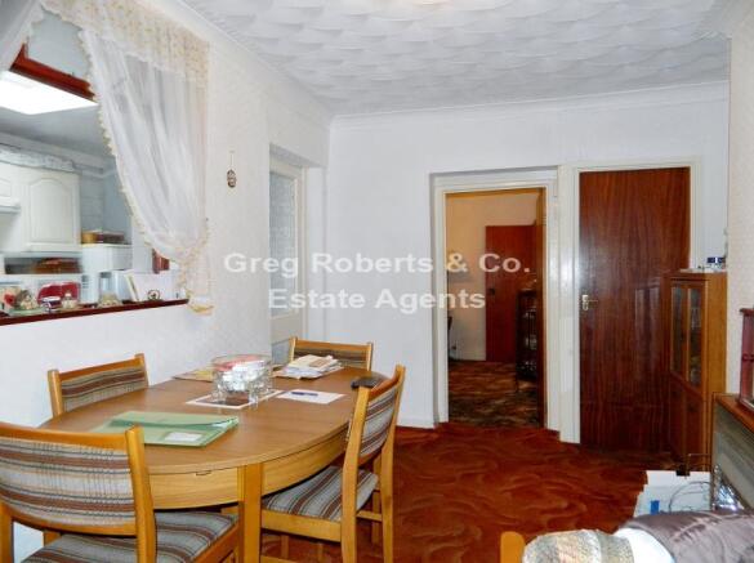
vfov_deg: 54.8
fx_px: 544
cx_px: 377
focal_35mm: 25
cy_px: 282
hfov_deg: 69.5
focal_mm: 4.5
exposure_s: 1/30
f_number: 3.1
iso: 200
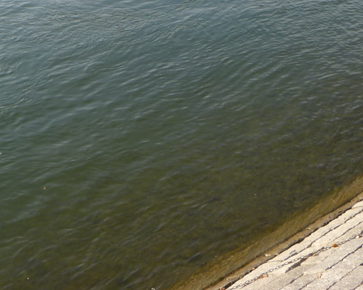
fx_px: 774
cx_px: 143
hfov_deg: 26.3
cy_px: -41
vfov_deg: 20.2
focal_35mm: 72
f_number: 3.4
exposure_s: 1/320
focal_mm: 5.4
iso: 80
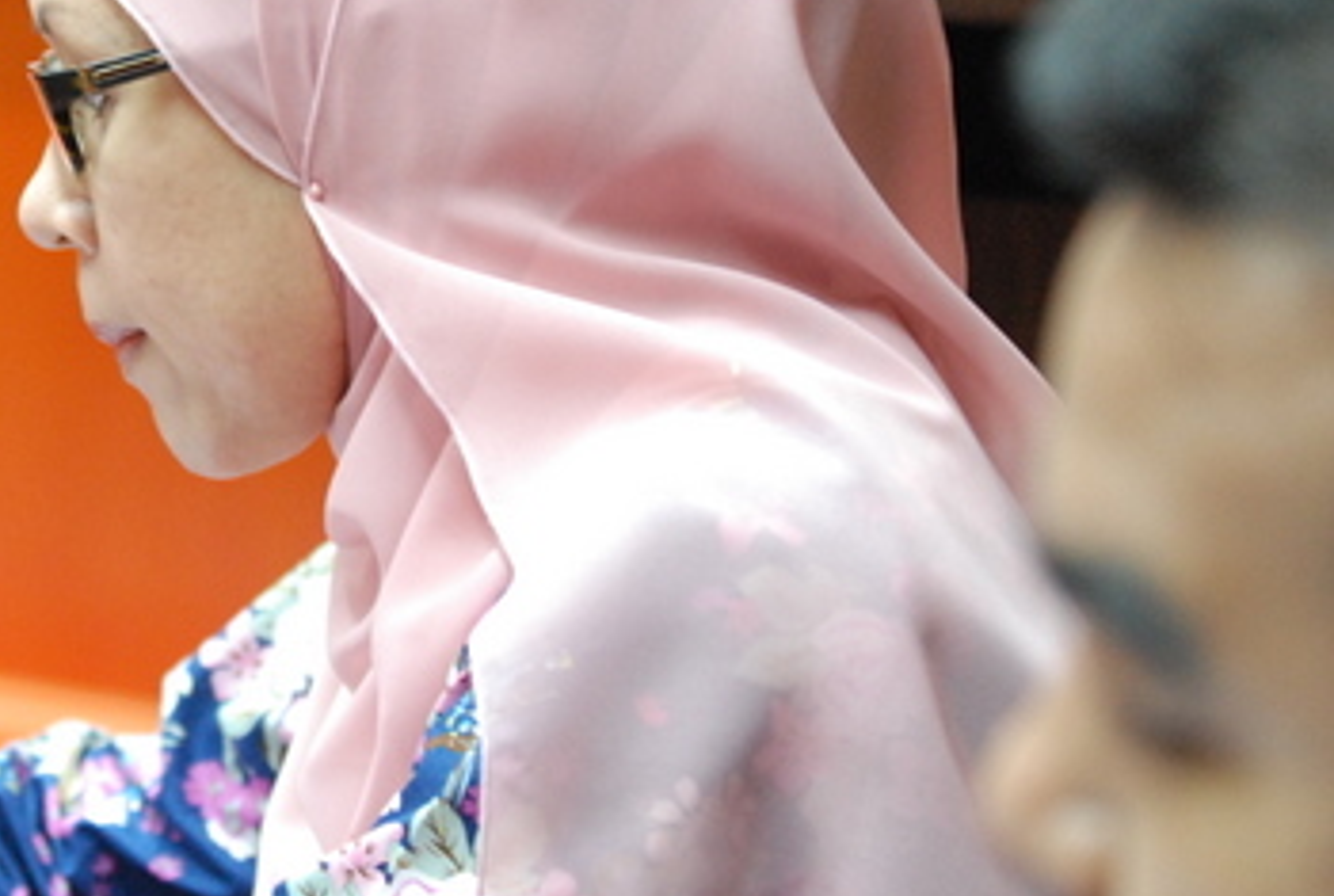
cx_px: 179
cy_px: 181
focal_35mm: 192
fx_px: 7130
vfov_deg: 7.2
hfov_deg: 10.6
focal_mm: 70
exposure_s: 1/25
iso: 1600
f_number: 3.2
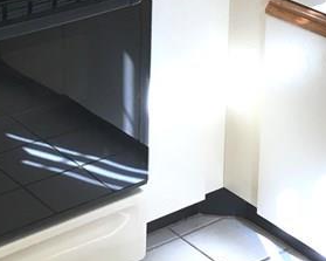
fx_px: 1003
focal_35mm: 104
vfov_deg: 13.8
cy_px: -138
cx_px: 97
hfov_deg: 18.4
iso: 25
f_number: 2.2
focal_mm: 4.15
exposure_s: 1/30
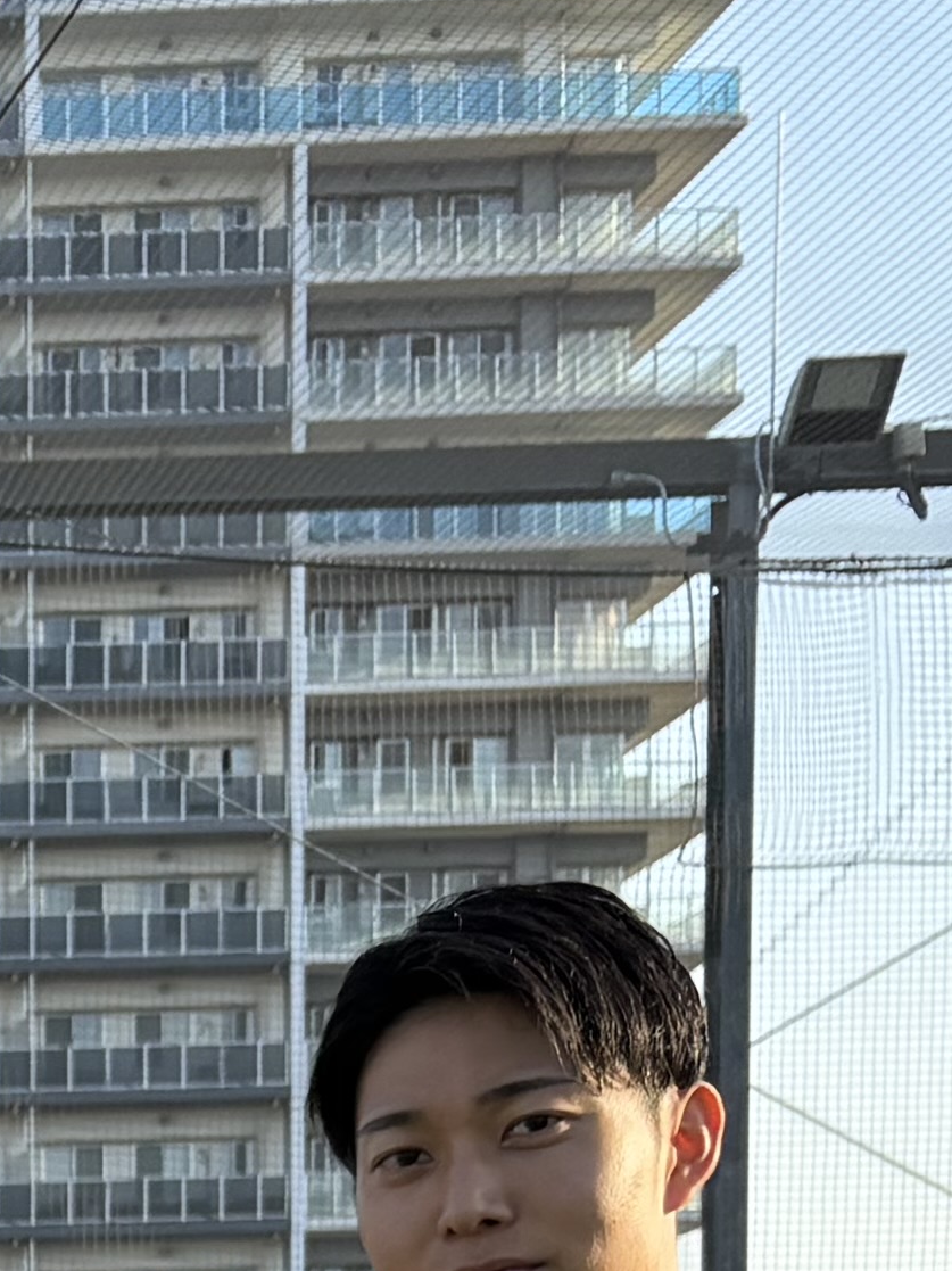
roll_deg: +0.6
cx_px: -1145
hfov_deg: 10.0
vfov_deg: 13.4
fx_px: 4880
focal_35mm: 133
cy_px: 2265
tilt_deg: -5.7
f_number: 1.6
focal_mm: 5.96
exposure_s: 1/1287
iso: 50
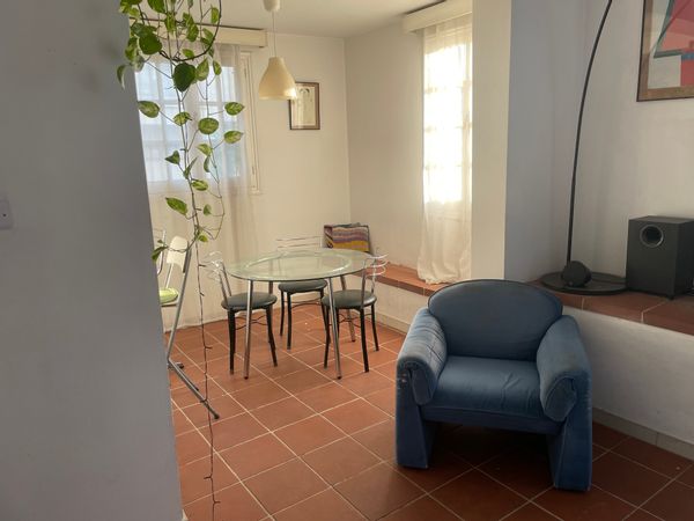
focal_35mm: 26
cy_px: 260
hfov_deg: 67.3
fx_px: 521
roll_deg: +2.3
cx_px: 347
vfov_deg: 53.1
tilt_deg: -10.7
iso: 64
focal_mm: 4.2
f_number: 1.6
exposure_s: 1/121
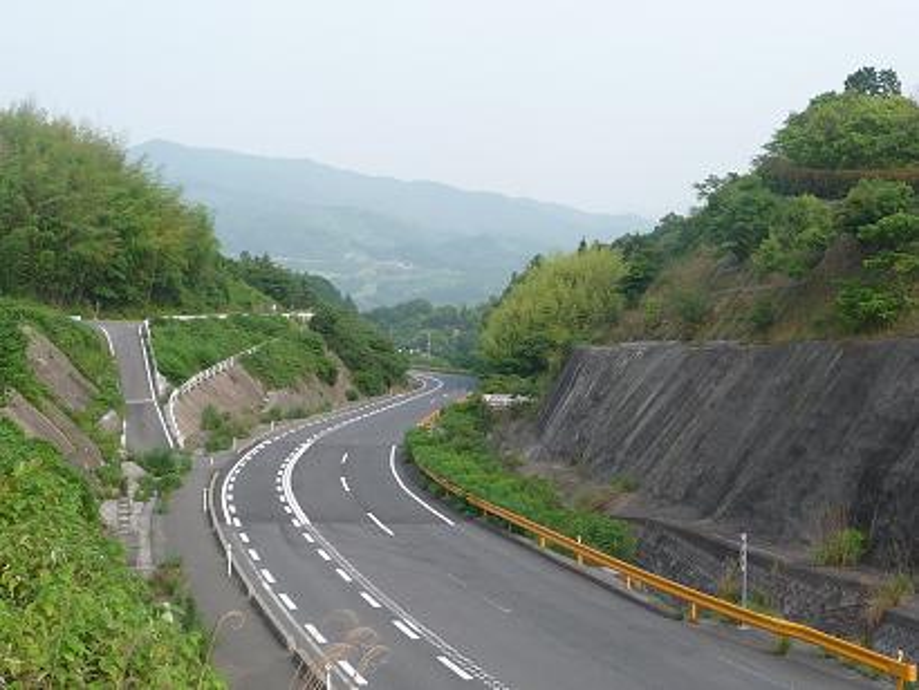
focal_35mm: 50
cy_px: 345
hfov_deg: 38.2
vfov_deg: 29.1
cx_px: 460
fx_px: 1328
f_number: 3.4
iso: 100
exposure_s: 1/400
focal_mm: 5
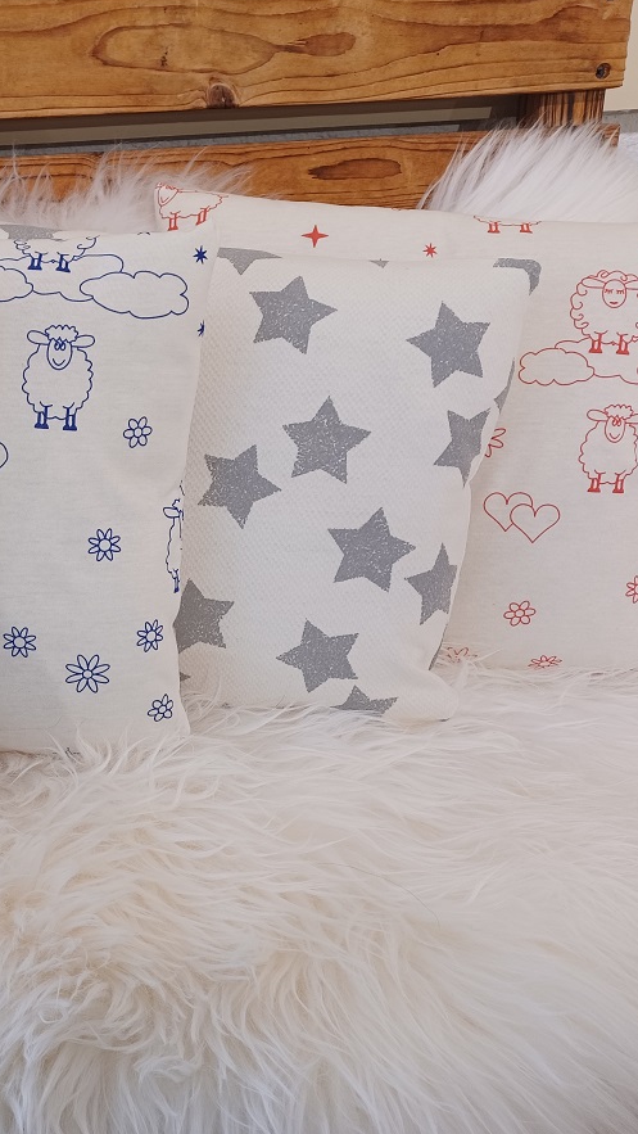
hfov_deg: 30.0
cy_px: 564
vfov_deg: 54.0
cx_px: 10
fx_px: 1112
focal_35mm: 37
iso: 160
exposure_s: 1/50
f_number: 1.8
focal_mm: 4.6
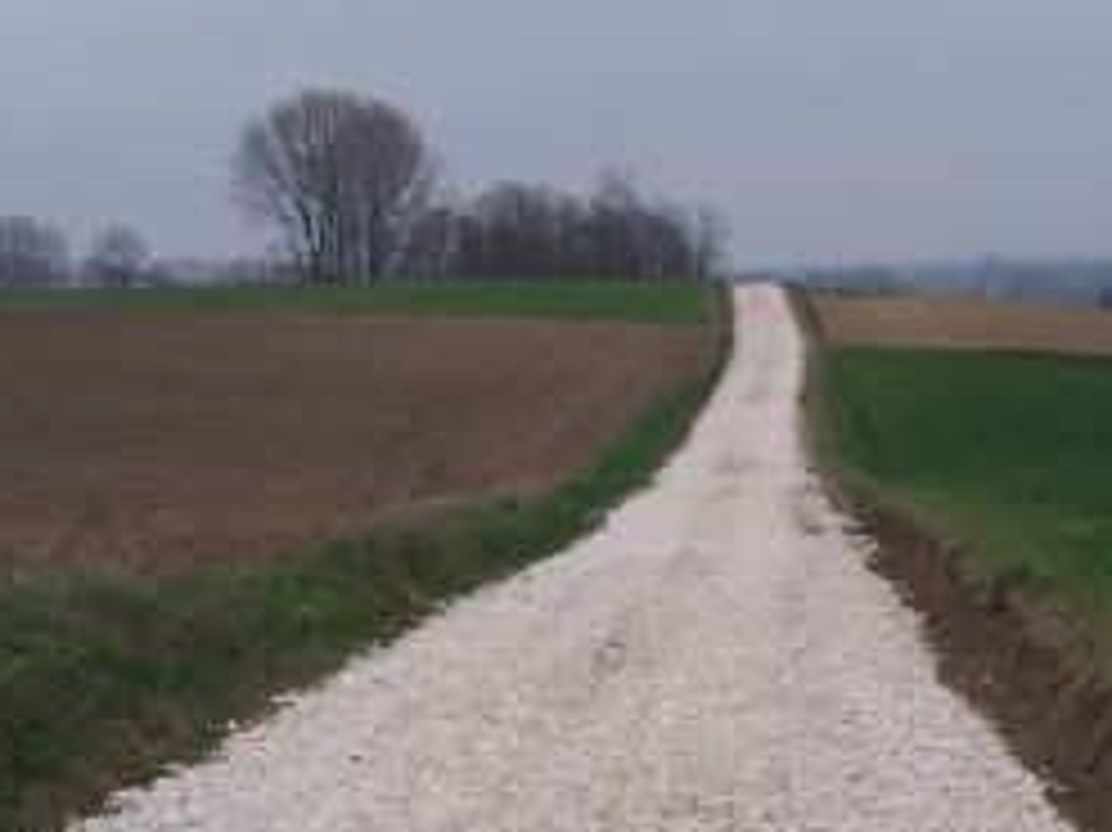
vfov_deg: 18.8
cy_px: 735
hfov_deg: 25.3
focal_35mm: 77
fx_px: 2472
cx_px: 671
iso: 80
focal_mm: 6.3
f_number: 2.8
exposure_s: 1/320
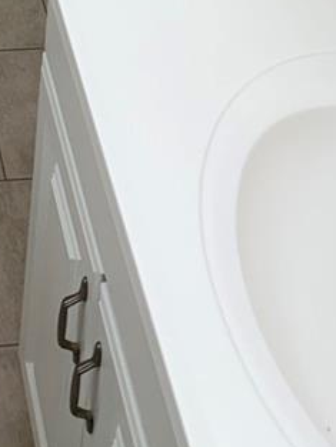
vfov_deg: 17.7
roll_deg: -1.1
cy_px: -323
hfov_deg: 15.4
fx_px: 1190
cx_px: -87
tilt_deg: -25.3
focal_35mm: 92
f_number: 1.78
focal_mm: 6.76
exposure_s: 1/120
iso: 100
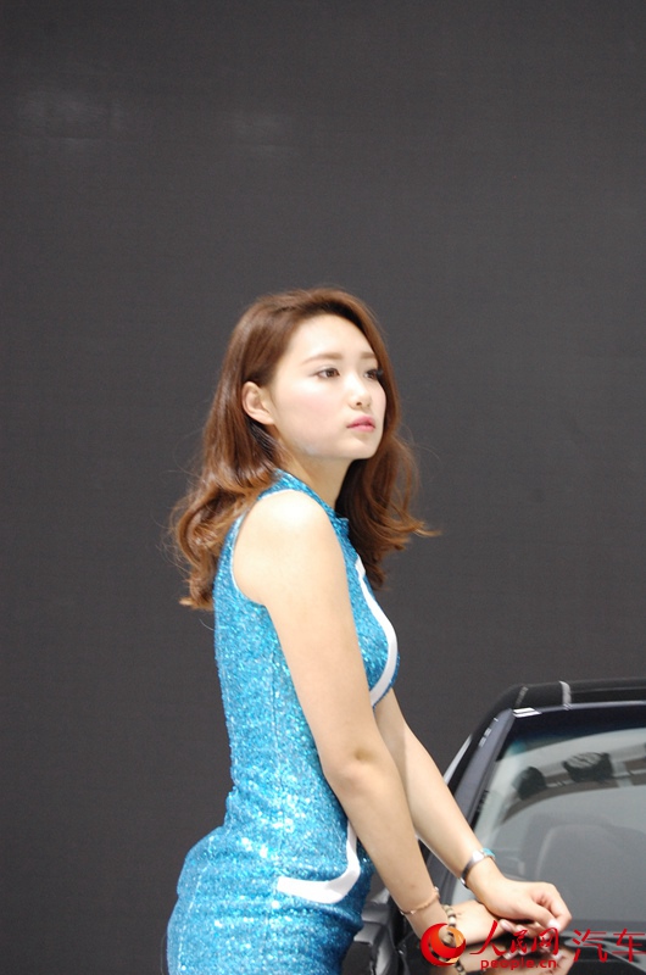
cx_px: 323
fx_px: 2230
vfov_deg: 24.7
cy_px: 488
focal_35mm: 82
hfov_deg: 16.5
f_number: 5.6
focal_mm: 55
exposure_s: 1/60
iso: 800
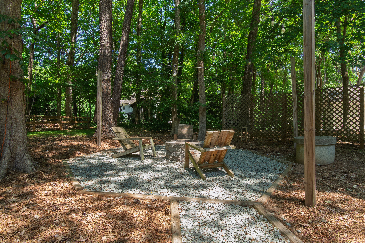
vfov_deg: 63.2
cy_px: 122
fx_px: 198
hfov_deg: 85.4
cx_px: 182
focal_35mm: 20
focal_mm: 13
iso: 100
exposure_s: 1/25
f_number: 8
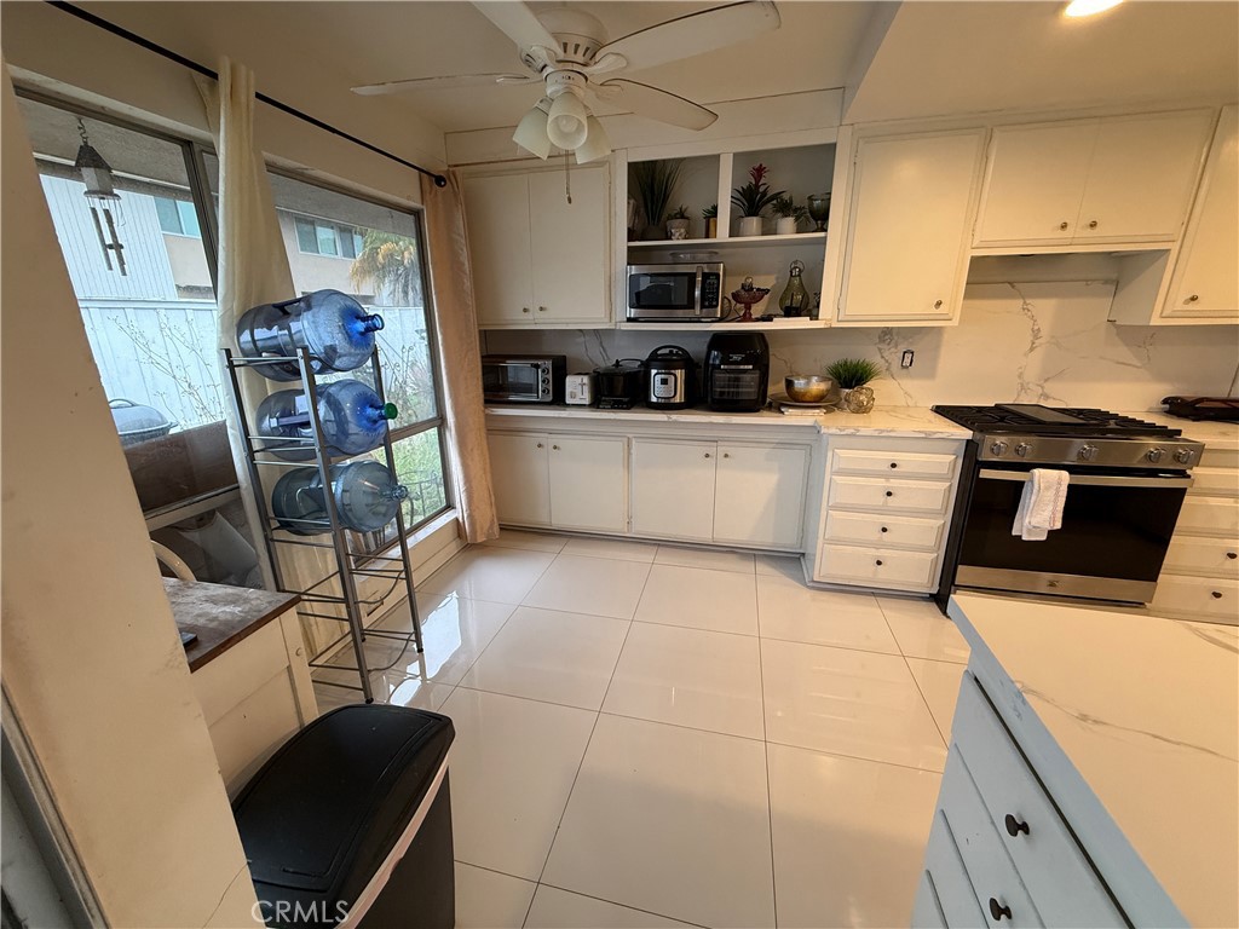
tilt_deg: -16.3
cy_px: 464
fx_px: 501
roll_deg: +0.4
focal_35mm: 14
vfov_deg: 85.7
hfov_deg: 102.1
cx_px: 620
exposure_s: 1/120
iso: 200
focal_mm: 2.22
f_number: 2.2
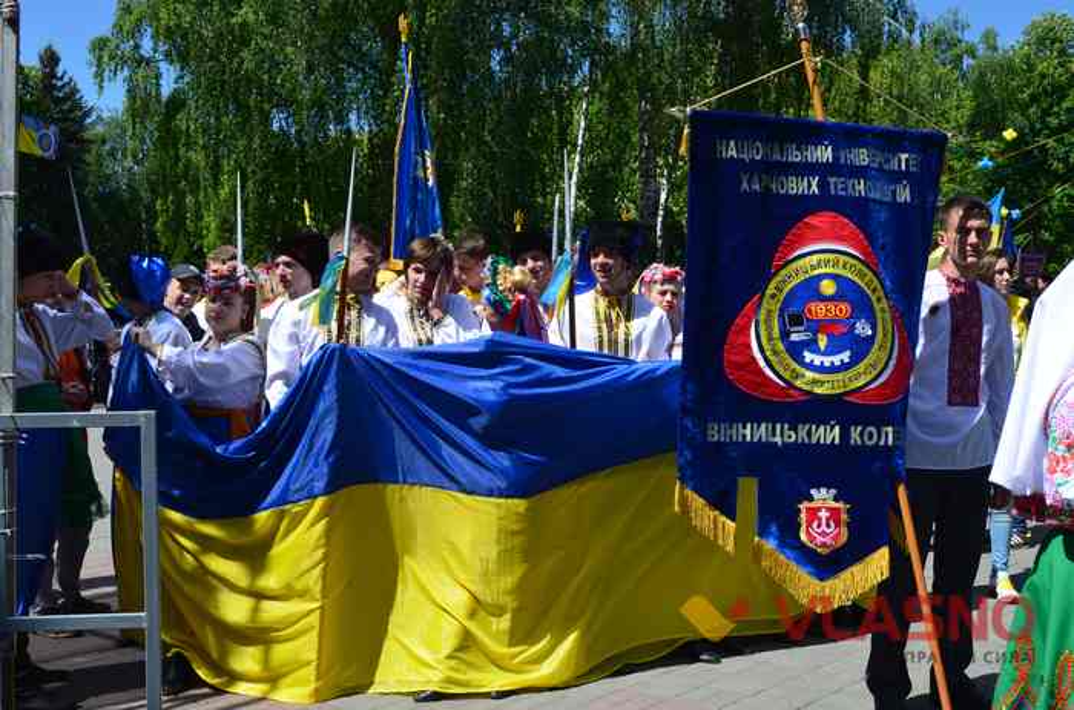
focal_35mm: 44
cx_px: 537
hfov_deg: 45.1
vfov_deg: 30.7
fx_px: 1295
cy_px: 355
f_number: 11
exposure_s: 1/125
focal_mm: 29
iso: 110
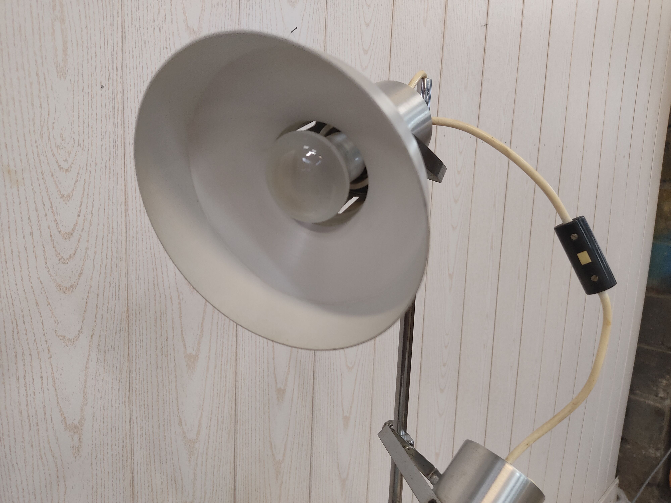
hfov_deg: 67.3
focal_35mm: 26
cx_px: 336
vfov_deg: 53.1
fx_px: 504
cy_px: 252
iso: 553
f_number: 1.79
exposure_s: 1/33
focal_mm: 4.74
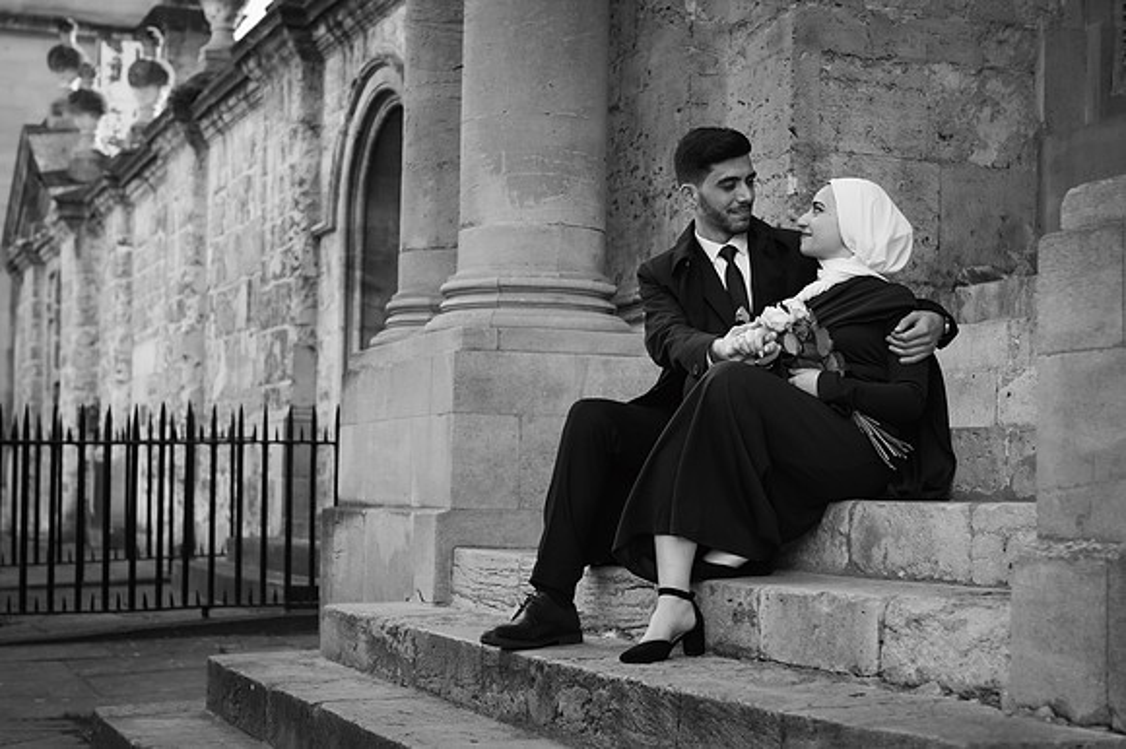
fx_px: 1876
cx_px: 563
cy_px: 374
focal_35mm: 60
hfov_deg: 33.4
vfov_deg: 22.6
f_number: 2.8
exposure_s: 1/640
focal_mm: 40
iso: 200
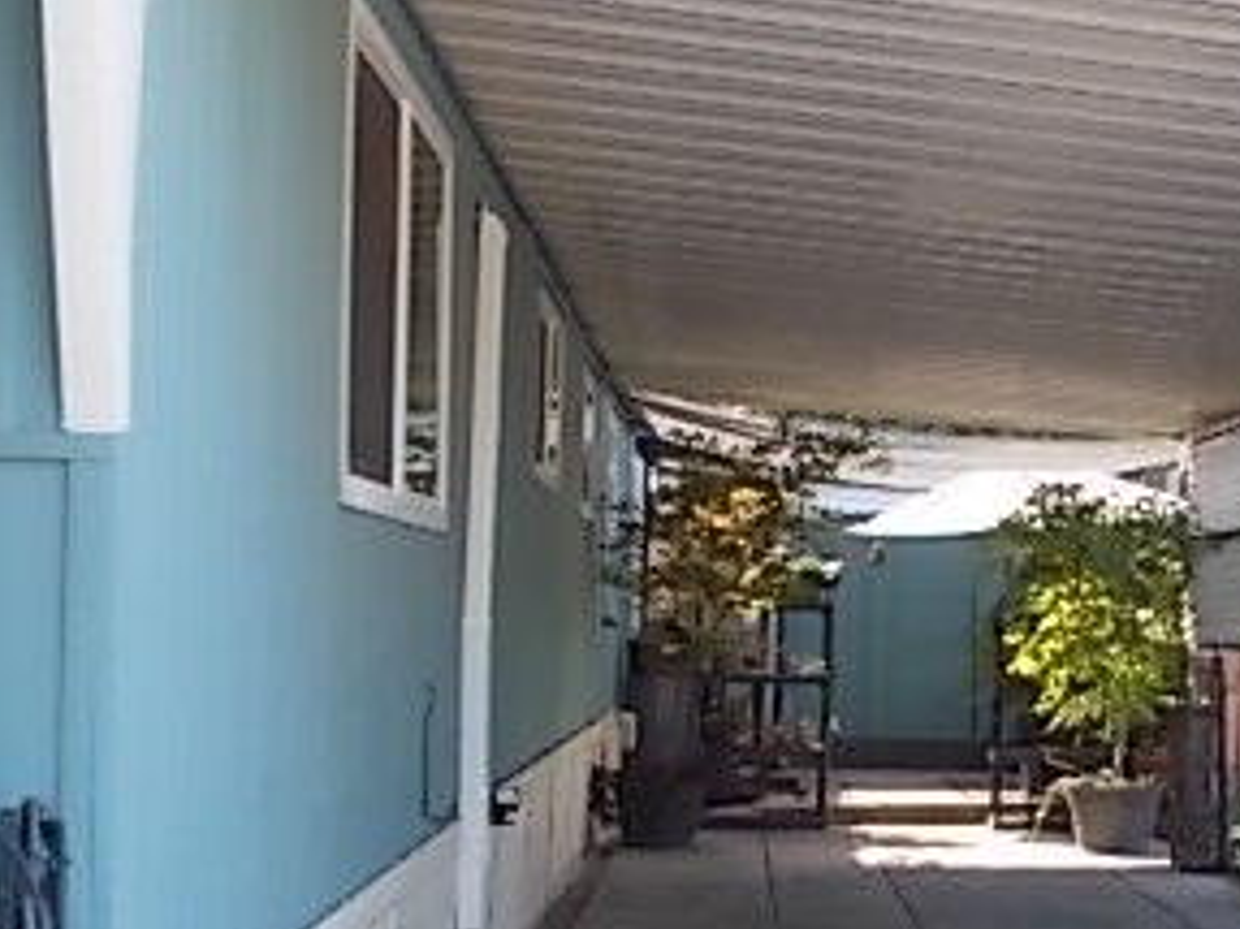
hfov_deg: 28.2
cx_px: 1028
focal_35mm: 67
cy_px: 549
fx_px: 2399
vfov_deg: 21.9
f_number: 3.4
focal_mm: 5.3
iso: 80
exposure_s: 1/60
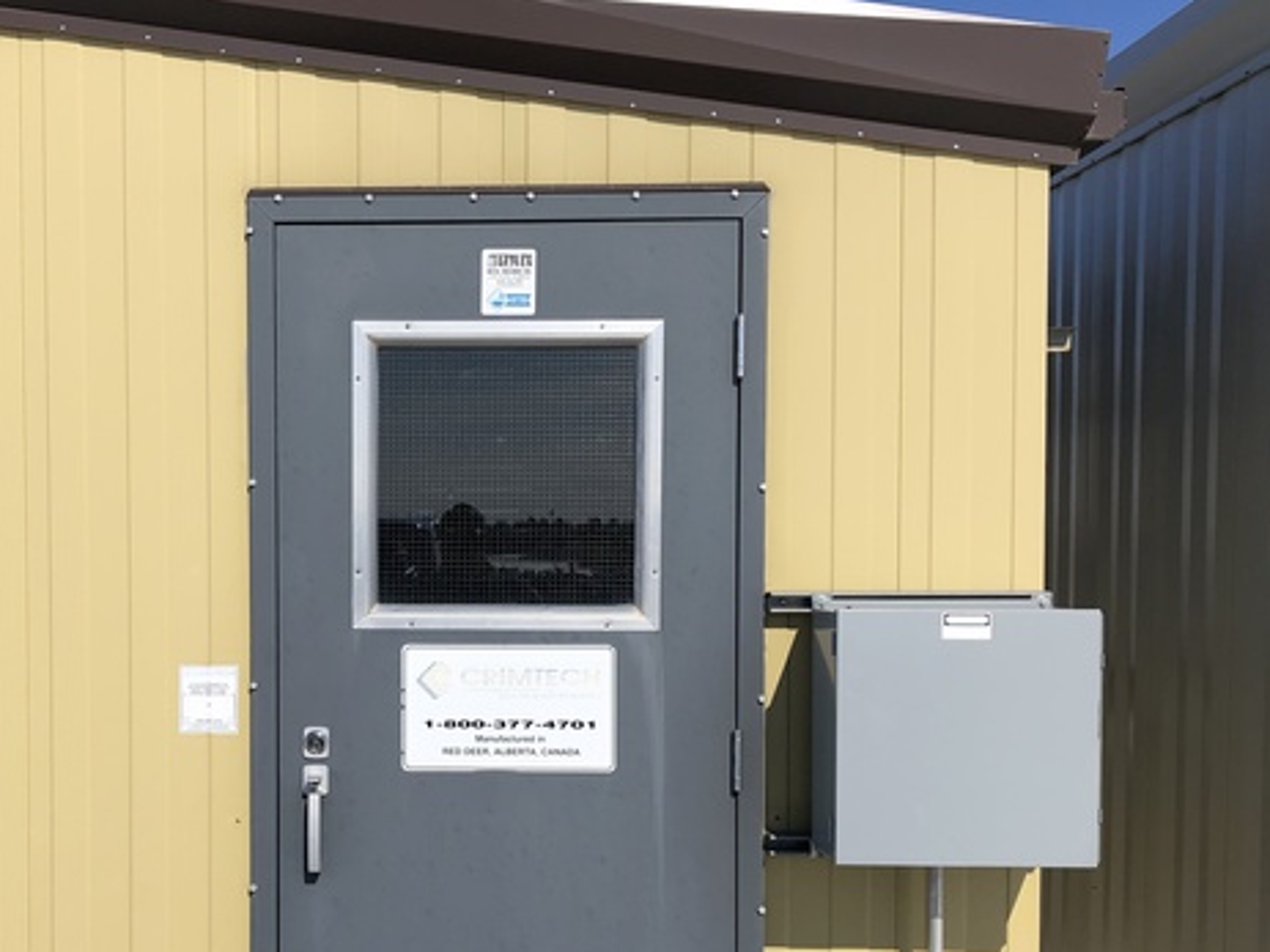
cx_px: 391
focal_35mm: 43
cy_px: 619
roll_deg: -0.4
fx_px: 1577
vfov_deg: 33.3
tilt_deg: -1.6
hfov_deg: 43.1
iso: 25
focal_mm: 3.99
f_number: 1.8
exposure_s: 1/5405
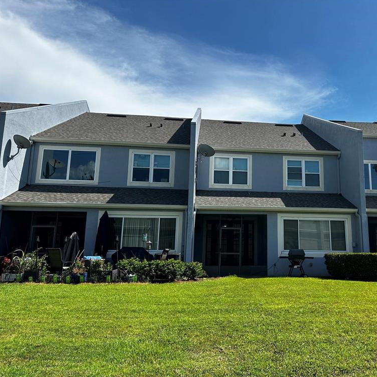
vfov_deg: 55.6
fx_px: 357
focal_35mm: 29
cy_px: 191
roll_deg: -1.9
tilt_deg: +10.8
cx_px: 257
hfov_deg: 54.3
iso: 80
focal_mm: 6.86
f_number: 1.78
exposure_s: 1/4184
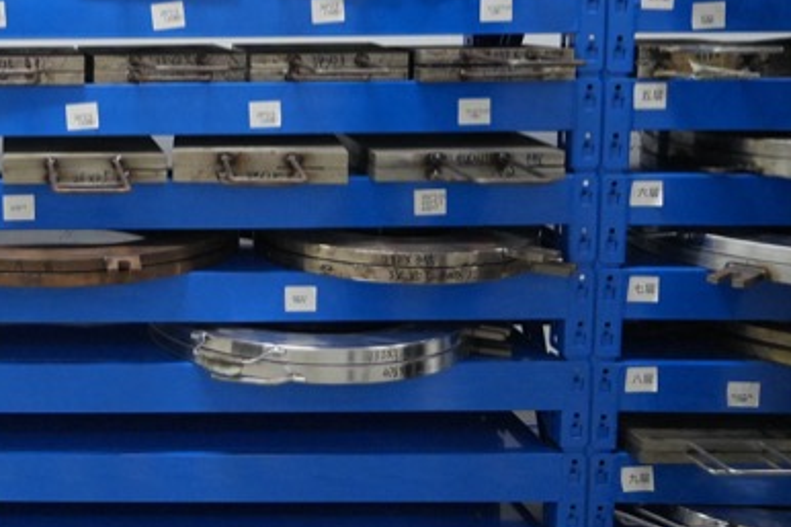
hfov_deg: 32.9
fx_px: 1230
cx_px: 8
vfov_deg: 23.7
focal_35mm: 56
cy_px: 87
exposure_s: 1/125
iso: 3200
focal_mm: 18
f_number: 3.5
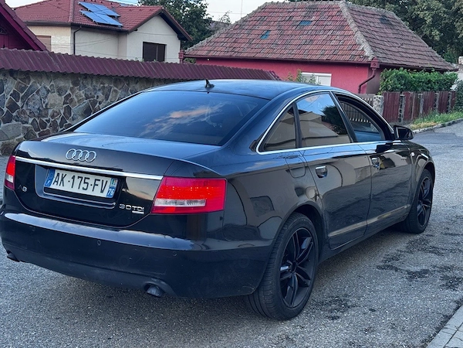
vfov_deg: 30.3
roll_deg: -3.2
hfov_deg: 39.7
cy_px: 174
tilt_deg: -8.2
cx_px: 232
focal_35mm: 48
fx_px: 642
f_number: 1.78
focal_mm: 6.76
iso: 80
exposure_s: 1/50
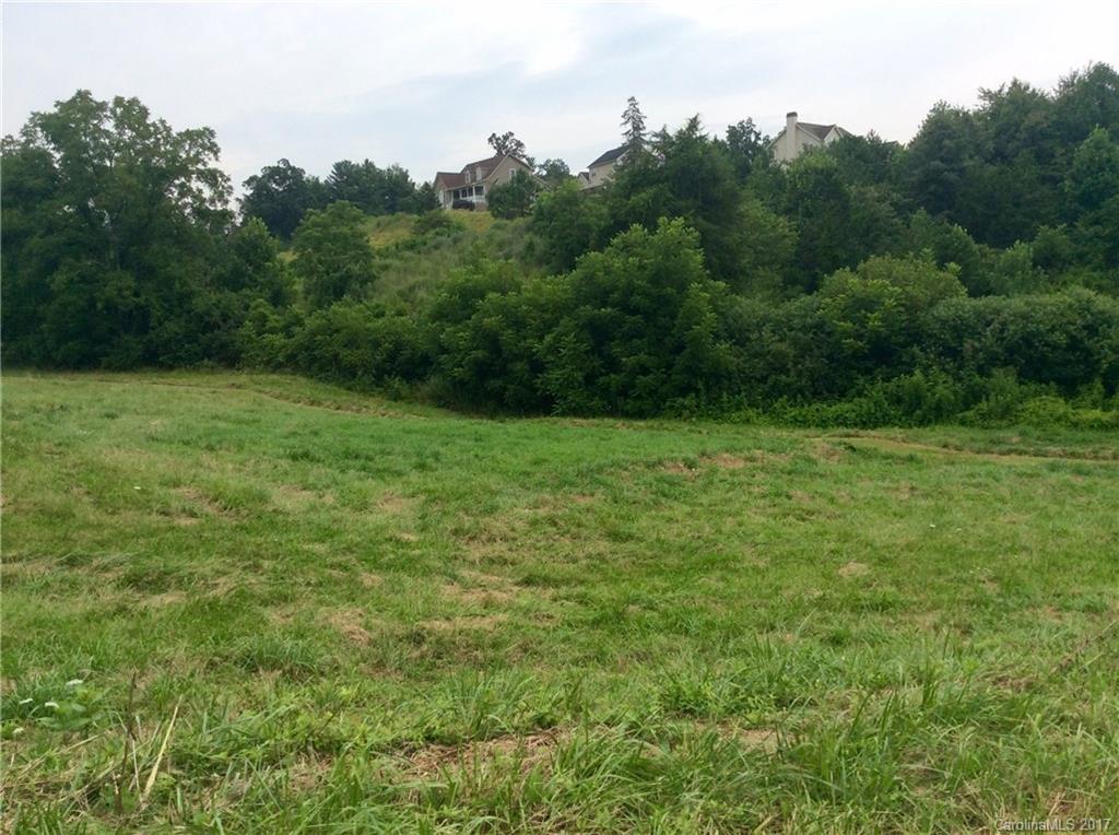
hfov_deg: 56.9
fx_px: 1032
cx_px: 560
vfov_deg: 44.0
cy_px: 418
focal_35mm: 32
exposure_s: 1/697
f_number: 2.4
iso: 32
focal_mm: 3.3
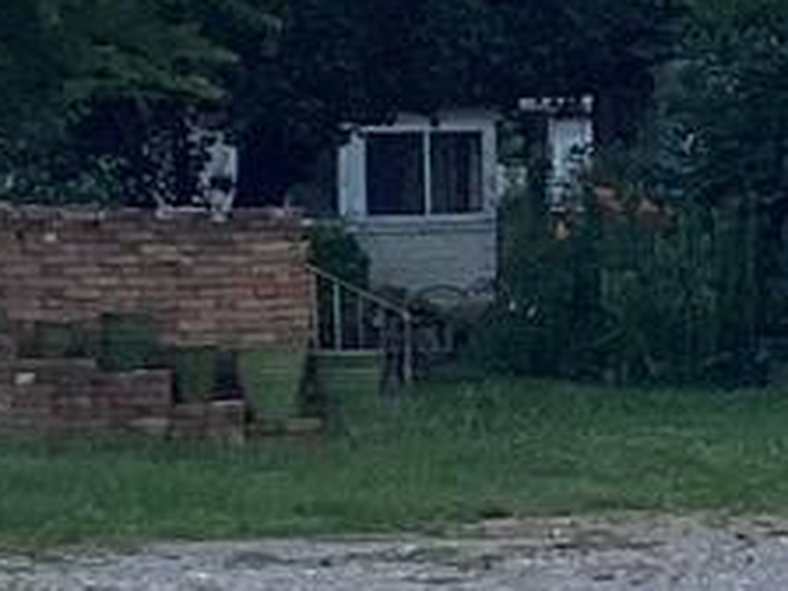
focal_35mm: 226
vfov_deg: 6.6
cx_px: 908
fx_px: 5145
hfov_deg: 8.7
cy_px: 28
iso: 25
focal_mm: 3.3
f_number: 2.4
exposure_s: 1/190
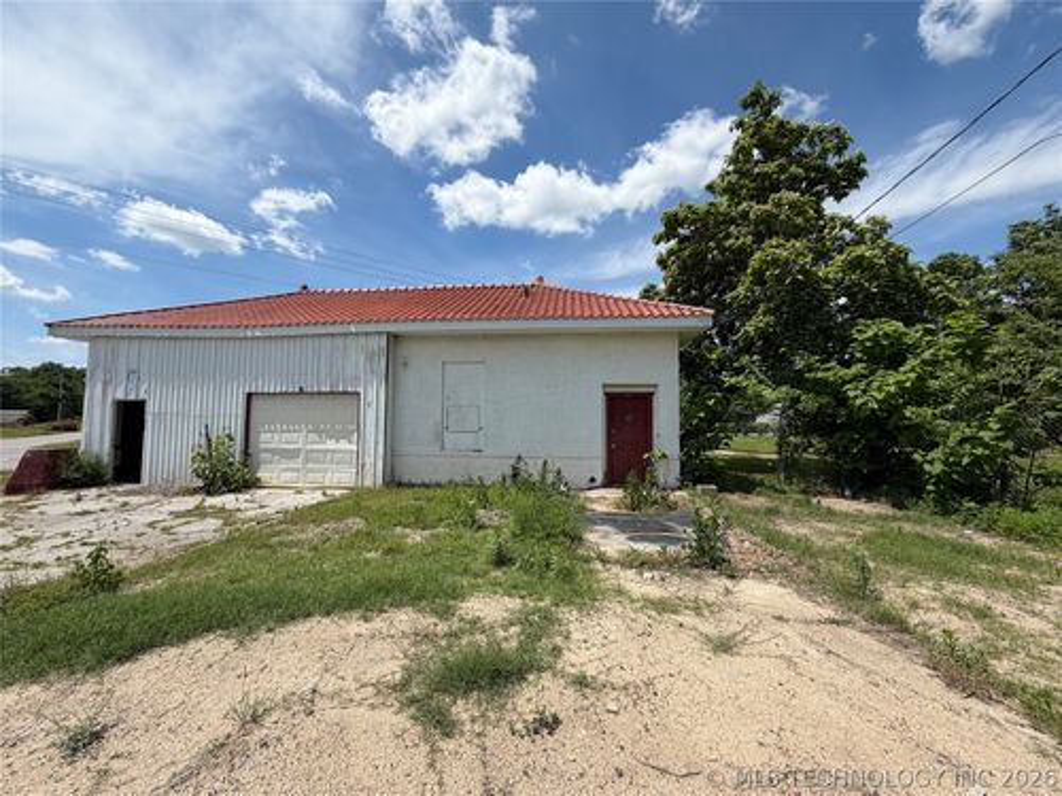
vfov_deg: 85.7
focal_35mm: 14
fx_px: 430
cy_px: 398
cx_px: 531
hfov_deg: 102.1
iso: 20
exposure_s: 1/1050
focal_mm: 2.22
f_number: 2.2
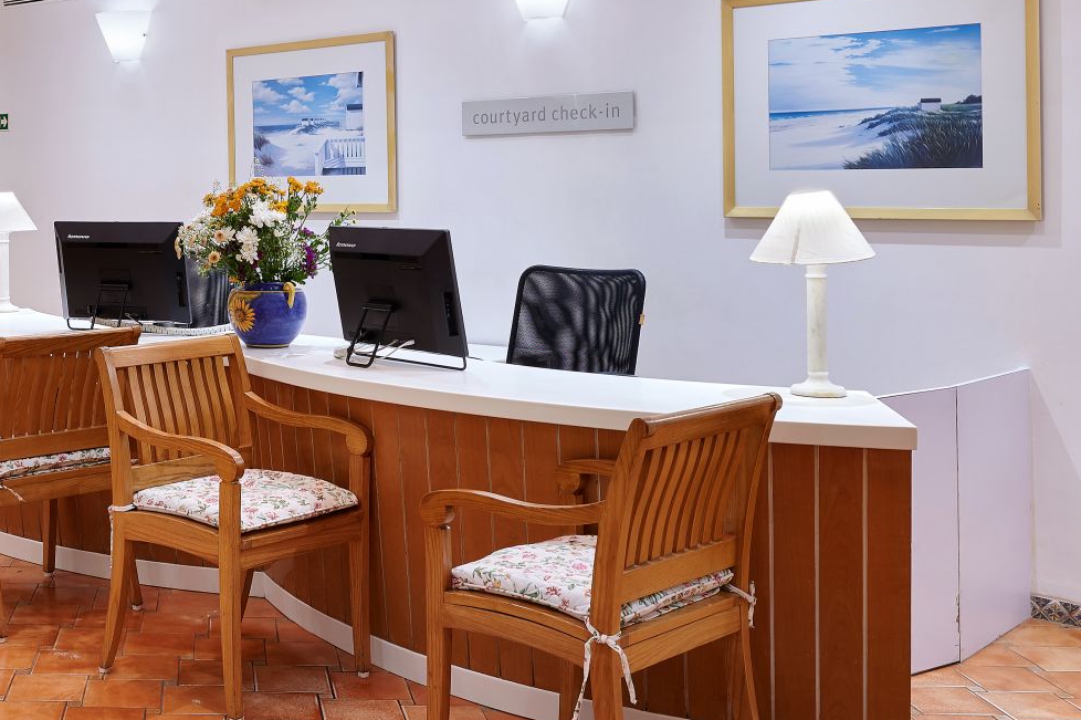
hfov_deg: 40.9
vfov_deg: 29.4
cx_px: 147
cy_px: 191
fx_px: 1351
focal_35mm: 45
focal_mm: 22
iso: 125
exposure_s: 1
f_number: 10
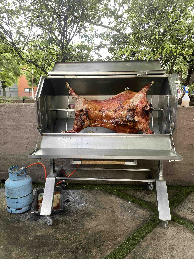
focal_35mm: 26
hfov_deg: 53.1
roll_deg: +0.1
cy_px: 130
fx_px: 194
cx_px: 97
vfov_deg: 67.3
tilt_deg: -13.4
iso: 40
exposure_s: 1/100
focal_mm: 4.25
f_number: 1.8
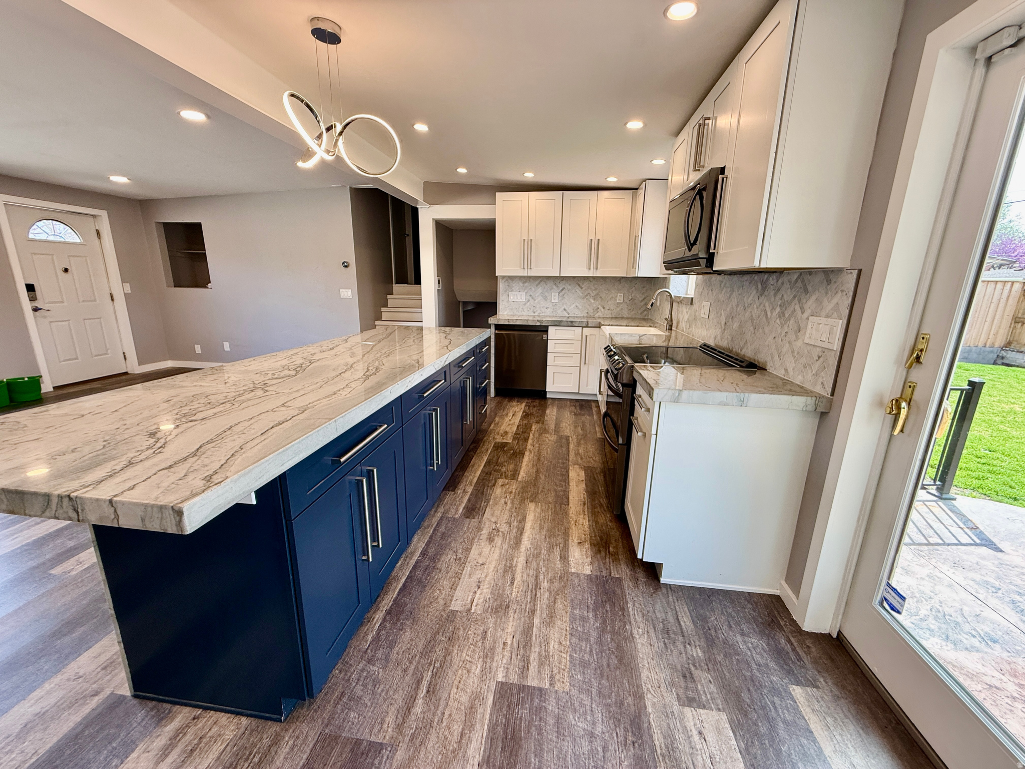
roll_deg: -1.1
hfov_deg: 102.1
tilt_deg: -13.1
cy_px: 384
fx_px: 415
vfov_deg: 85.7
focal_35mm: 14
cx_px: 512
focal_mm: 2.22
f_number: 2.2
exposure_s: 1/120
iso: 100
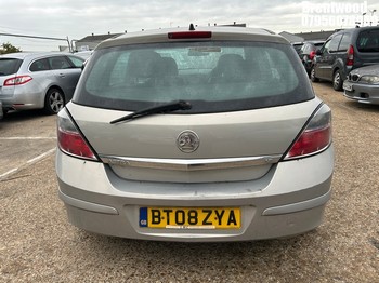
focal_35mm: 26
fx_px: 284
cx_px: 190
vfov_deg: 53.0
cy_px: 142
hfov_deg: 67.3
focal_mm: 5.7
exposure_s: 1/218
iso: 40
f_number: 1.5
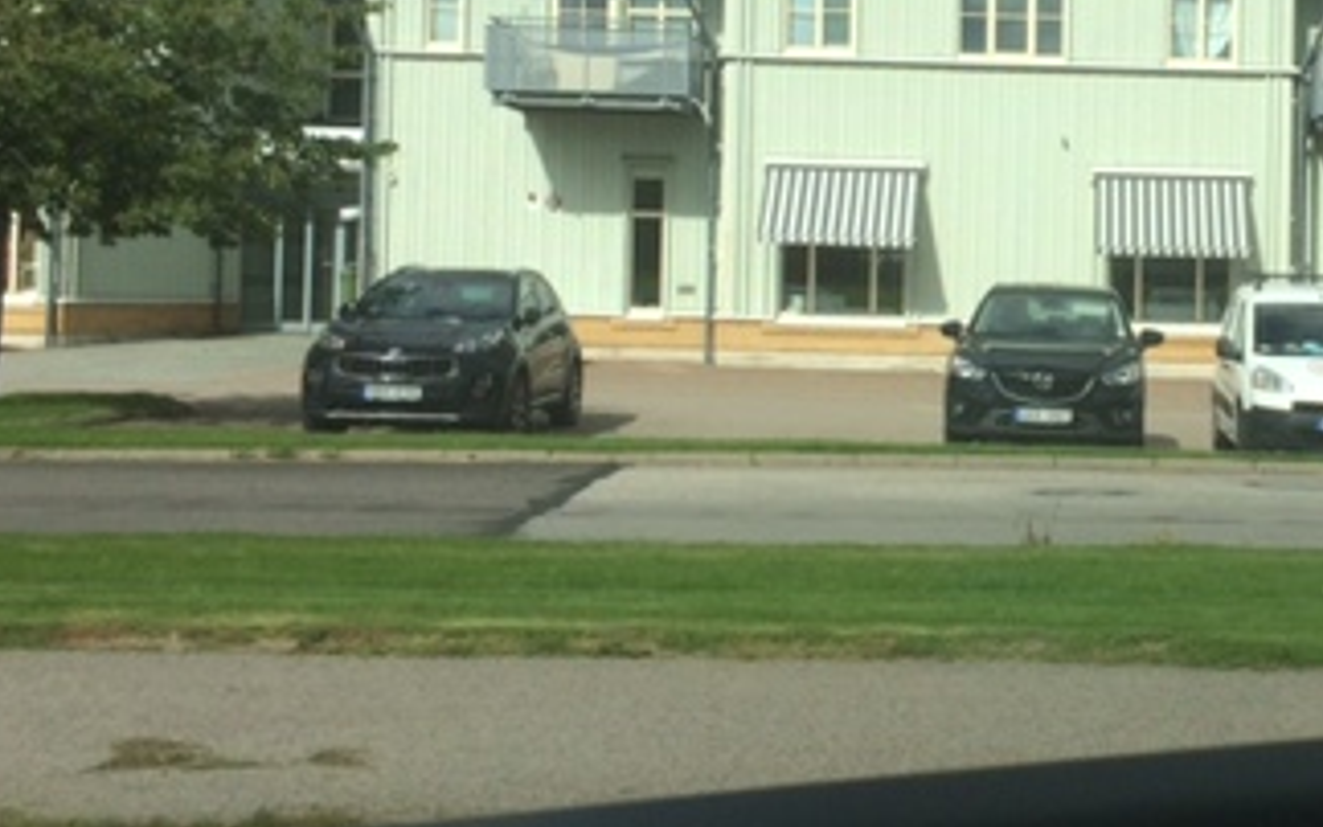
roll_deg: -0.3
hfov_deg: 32.0
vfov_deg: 21.1
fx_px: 2200
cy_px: 205
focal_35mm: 61
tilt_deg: -0.9
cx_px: 1159
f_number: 2.2
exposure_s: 1/2933
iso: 32
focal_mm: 4.15
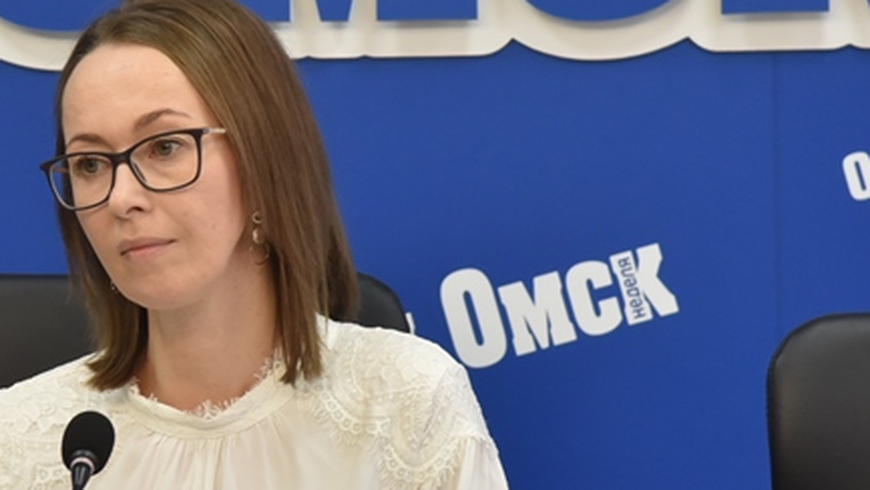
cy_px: 418
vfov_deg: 5.4
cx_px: 197
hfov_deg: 9.6
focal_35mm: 223
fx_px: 5147
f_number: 5.6
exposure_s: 1/125
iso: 1250
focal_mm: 120
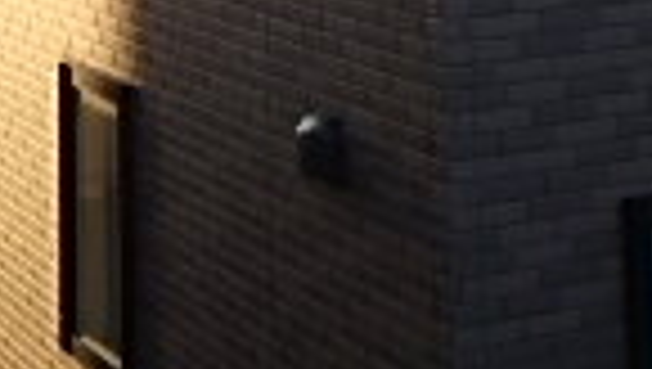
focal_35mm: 101
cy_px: -558
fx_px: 1748
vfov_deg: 10.2
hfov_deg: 20.6
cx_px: 40
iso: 125
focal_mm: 3.7
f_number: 3.5
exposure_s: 1/200
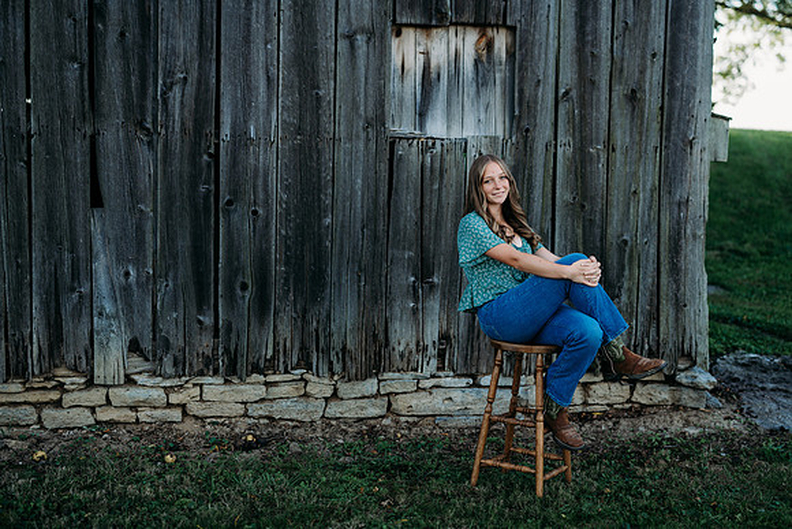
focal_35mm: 50
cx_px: 396
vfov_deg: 27.0
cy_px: 264
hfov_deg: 39.6
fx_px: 1100
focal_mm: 50
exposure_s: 1/800
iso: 160
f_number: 1.8
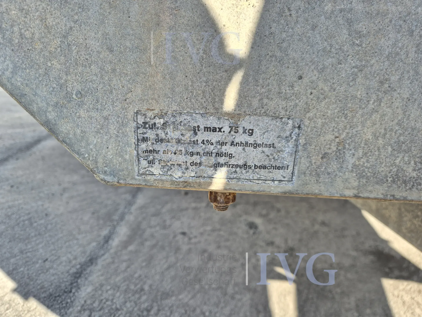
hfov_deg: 73.9
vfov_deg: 58.9
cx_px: 211
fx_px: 280
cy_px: 158
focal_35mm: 23
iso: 25
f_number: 1.8
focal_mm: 5.4
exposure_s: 1/261
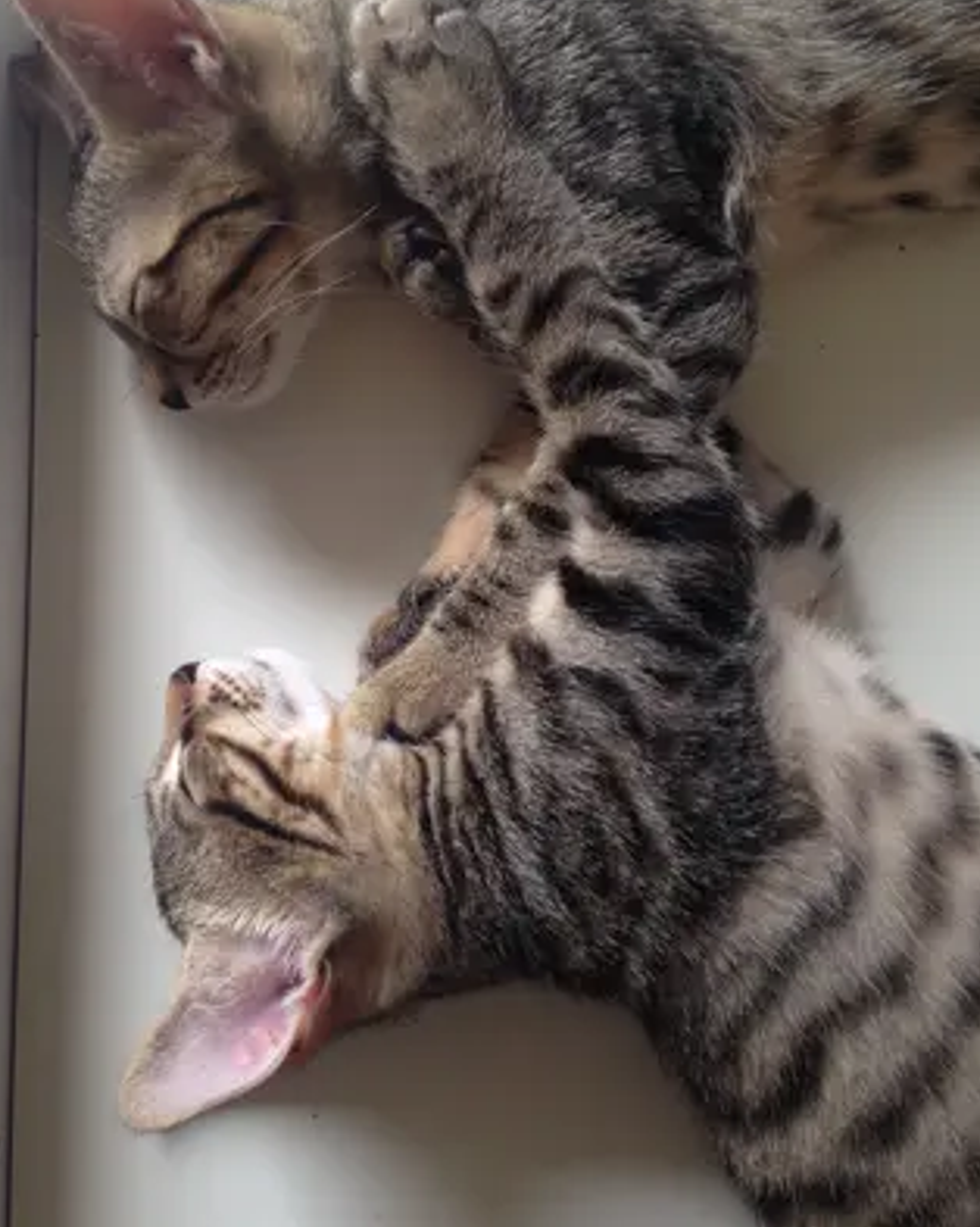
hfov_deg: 36.4
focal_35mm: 41
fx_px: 1488
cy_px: 521
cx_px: 541
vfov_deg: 44.7
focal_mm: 4.12
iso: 50
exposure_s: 1/40
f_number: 2.4
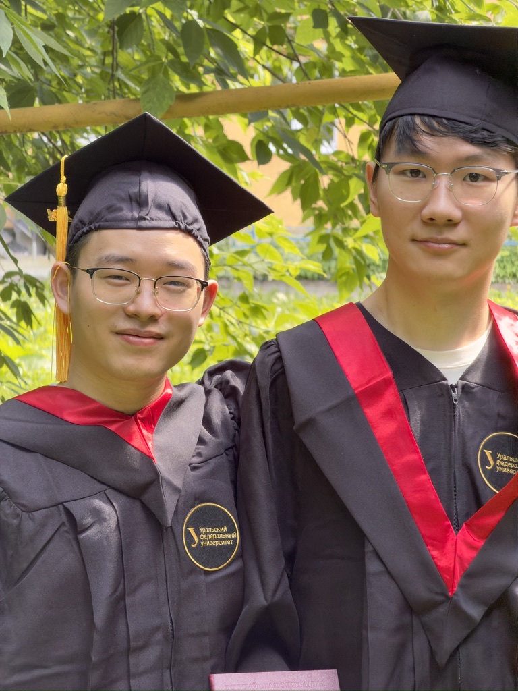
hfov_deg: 14.8
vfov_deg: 19.6
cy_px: 346
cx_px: 259
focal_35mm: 100
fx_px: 1995
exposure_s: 1/121
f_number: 2.8
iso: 160
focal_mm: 16.89
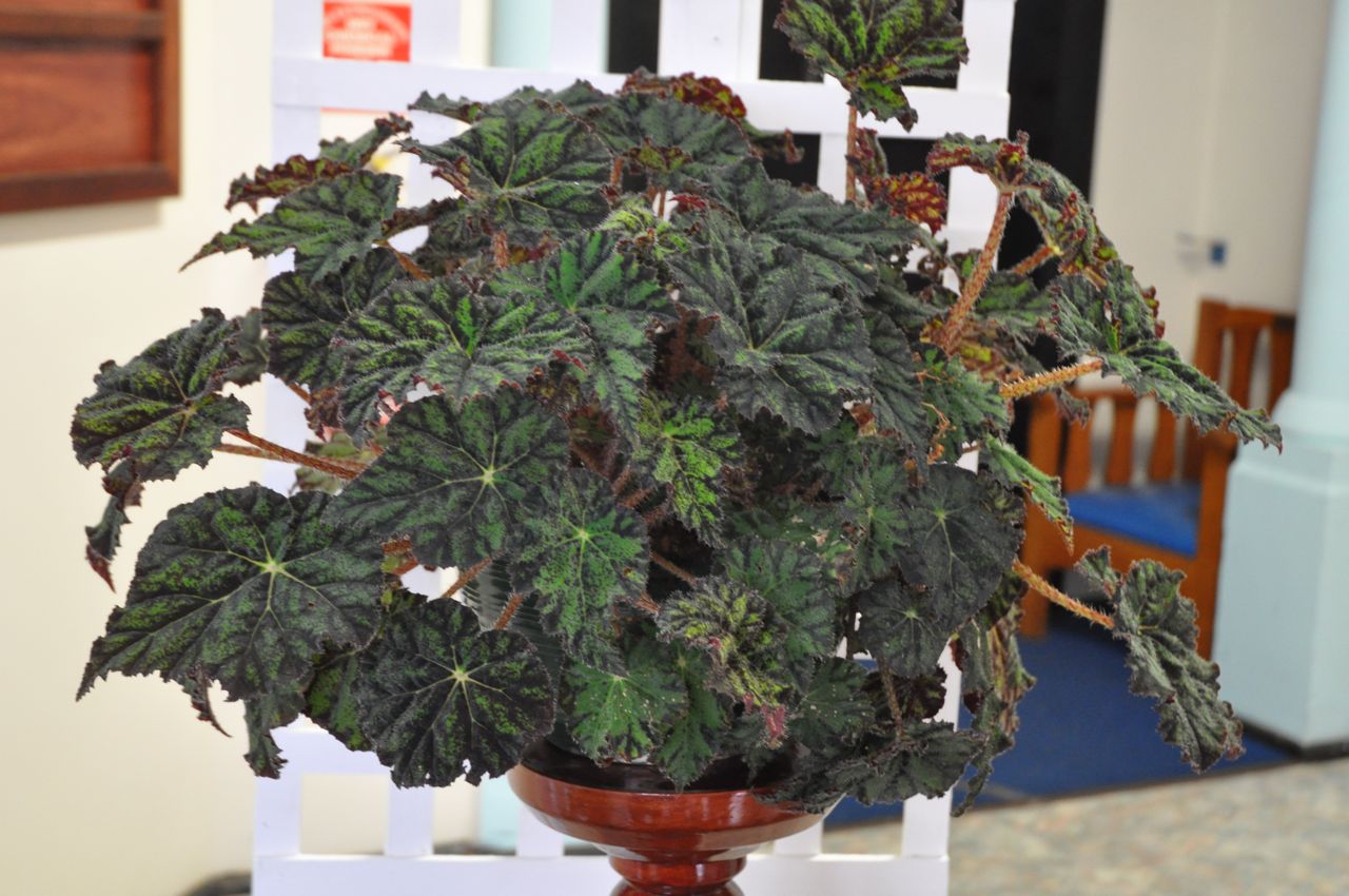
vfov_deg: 22.6
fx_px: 2245
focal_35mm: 60
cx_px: 674
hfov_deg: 33.4
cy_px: 448
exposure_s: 1/25
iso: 1600
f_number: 4.2
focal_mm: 40
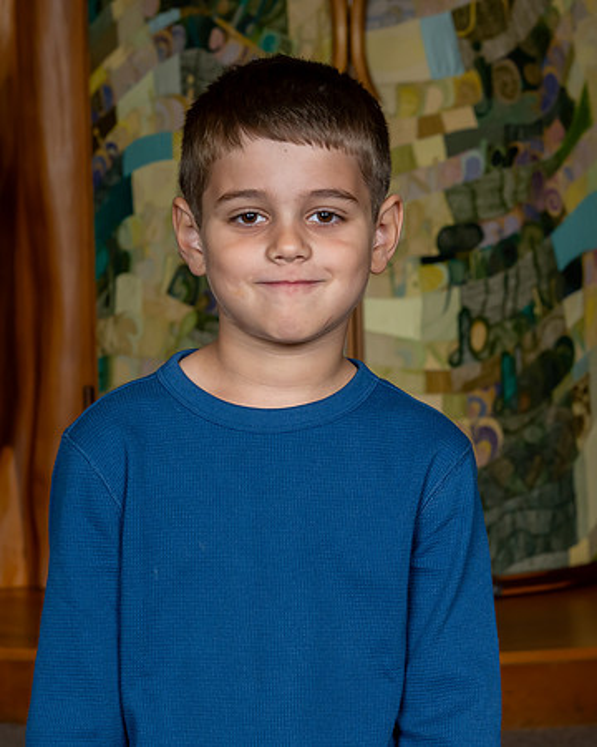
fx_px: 2276
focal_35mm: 103
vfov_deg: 18.6
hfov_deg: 14.9
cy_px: 391
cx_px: 383
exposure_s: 1/200
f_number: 7.1
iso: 500
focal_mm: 53
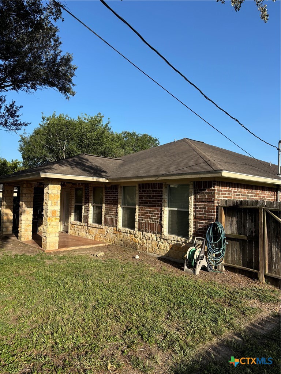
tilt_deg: +1.5
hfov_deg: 53.1
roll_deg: -2.2
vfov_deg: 67.3
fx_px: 281
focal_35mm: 26
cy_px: 187
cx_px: 140
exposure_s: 1/2151
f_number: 1.6
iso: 50
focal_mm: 5.96
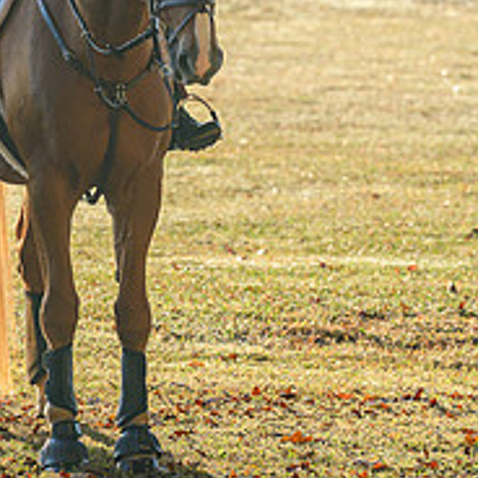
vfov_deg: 2.4
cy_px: 124
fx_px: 11514
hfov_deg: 2.4
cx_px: 290
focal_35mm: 737
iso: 320
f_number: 4
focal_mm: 200
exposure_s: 1/400
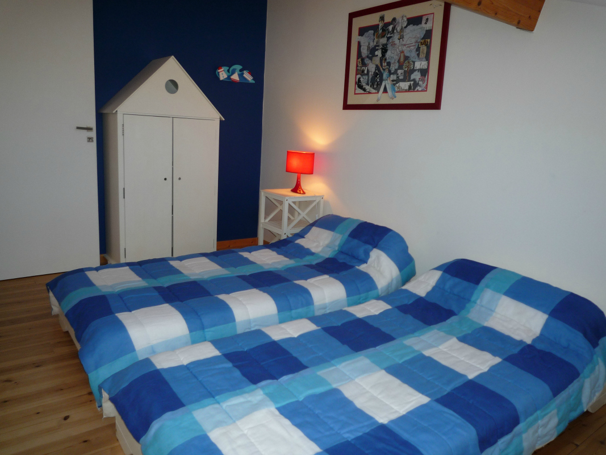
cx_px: 303
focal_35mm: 25
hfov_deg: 69.4
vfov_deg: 54.9
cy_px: 228
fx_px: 438
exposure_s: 1/30
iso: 100
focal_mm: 4.4
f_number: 2.8
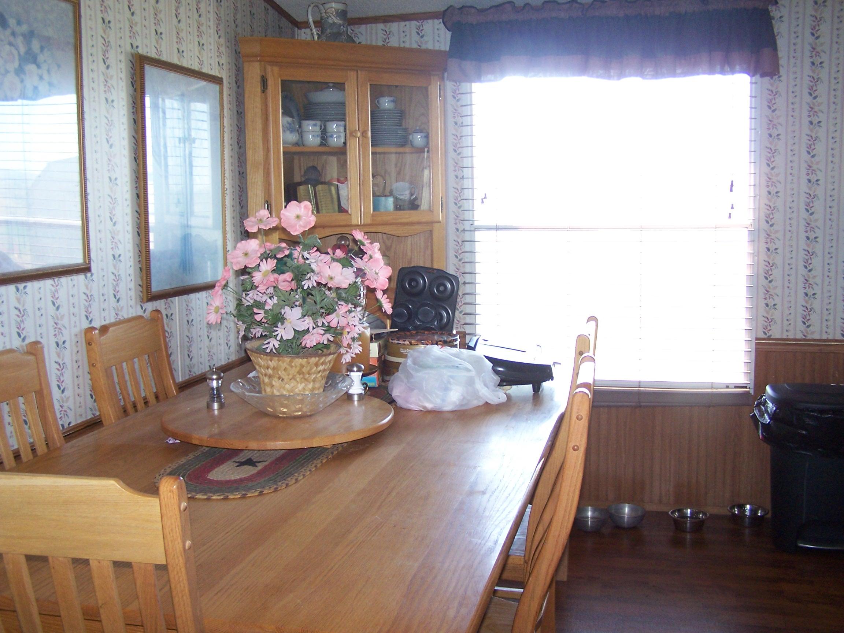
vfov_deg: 37.7
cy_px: 316
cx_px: 422
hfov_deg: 49.0
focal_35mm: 38
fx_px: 927
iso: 140
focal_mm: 6.3
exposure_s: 1/60
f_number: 2.8
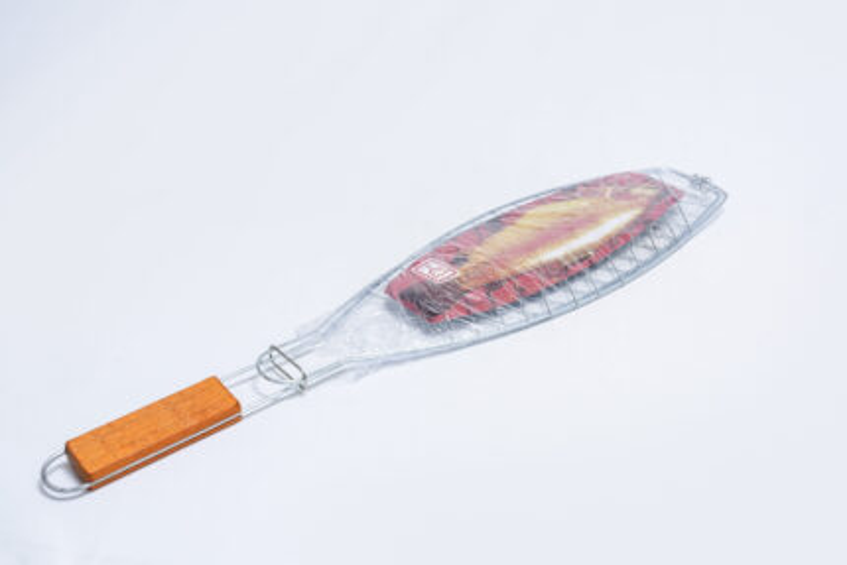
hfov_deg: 34.5
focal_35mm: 58
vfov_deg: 23.4
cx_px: 424
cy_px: 282
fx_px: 1365
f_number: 9
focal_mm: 58
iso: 3200
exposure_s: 1/200
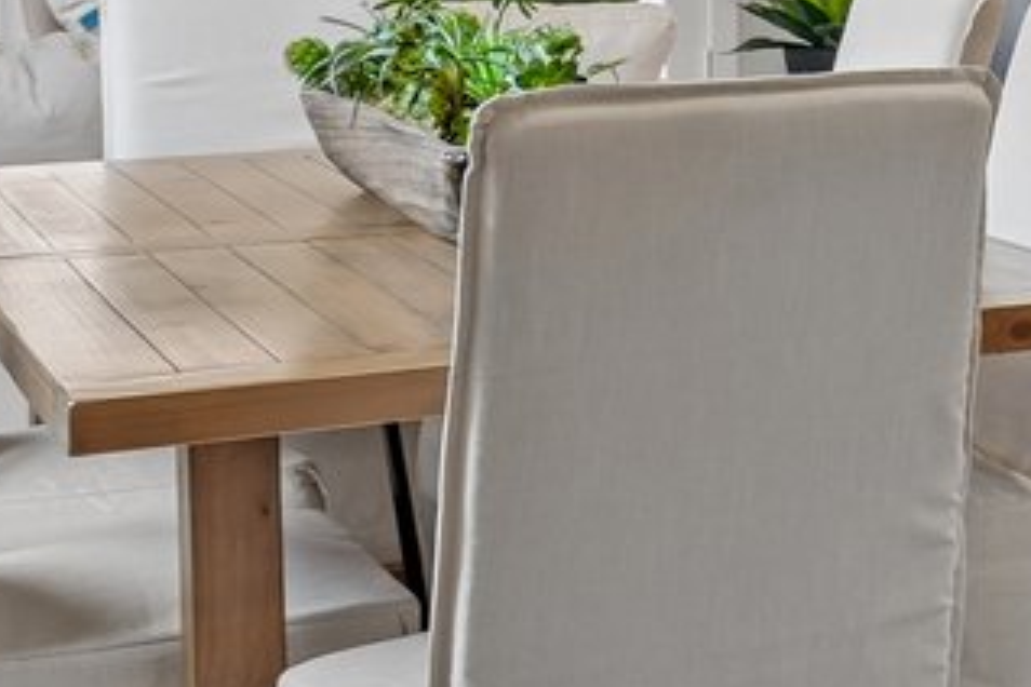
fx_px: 2950
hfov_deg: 16.7
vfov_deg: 12.9
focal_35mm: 103
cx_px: 1819
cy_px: -199
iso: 400
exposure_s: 1/15
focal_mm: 16
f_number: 8
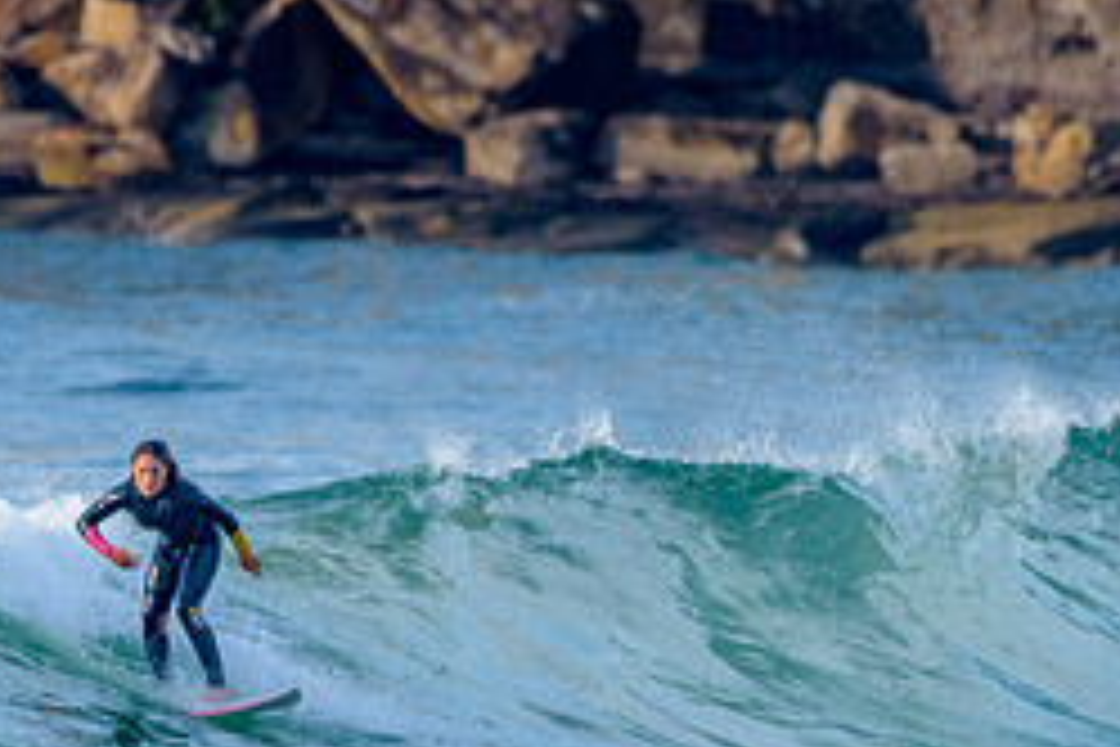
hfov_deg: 1.4
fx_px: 44485
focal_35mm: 1430
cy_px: 587
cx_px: 193
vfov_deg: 1.0
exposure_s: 1/2000
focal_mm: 500
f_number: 5.6
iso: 640
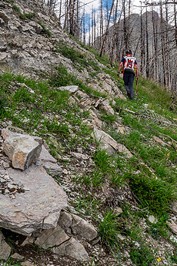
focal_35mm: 42
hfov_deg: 31.7
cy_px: 112
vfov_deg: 46.2
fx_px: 310
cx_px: 111
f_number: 8
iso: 200
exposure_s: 1/100
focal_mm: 12
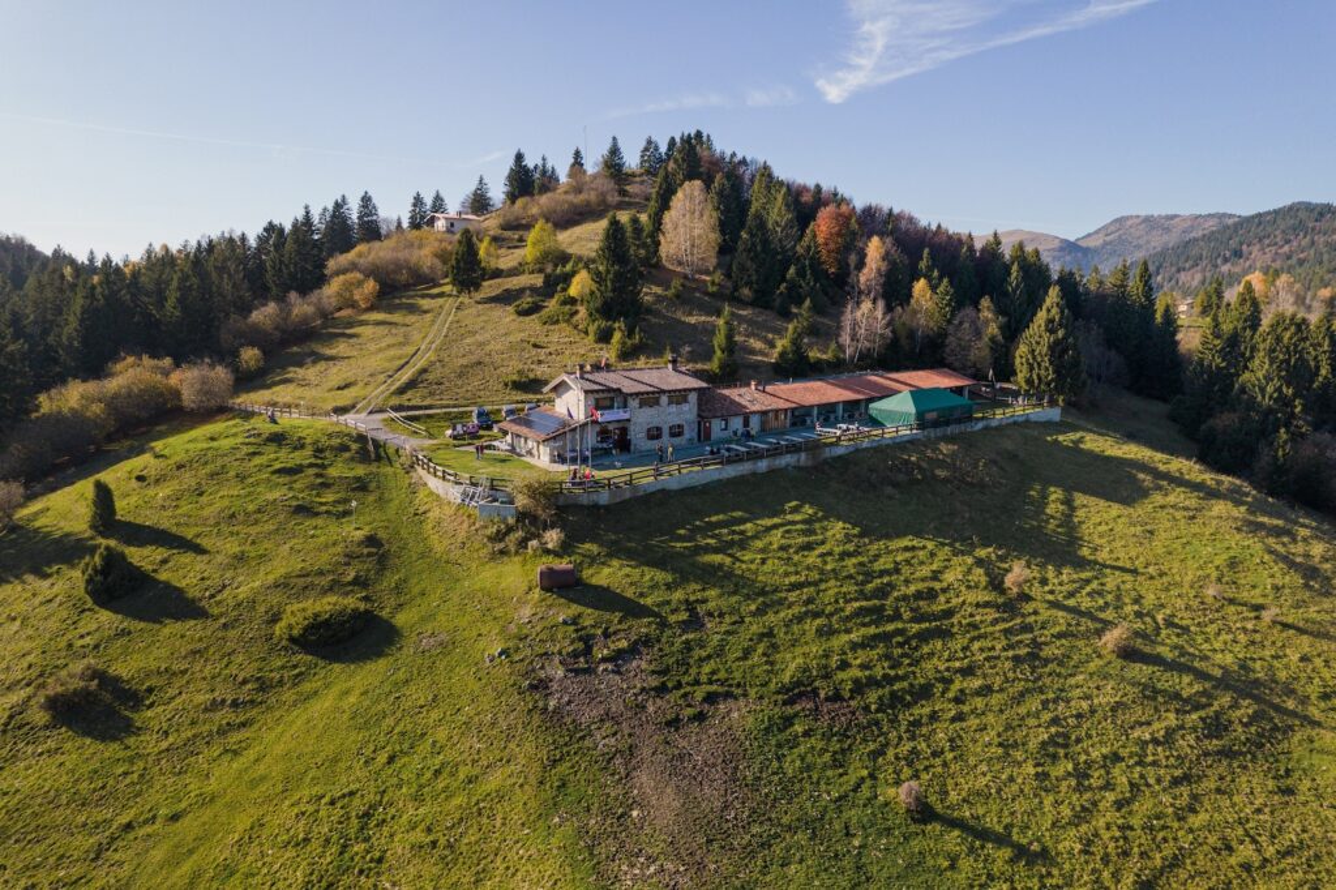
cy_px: 445
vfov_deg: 57.2
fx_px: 816
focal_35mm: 22
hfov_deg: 78.6
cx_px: 668
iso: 100
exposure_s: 1/160
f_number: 2.8
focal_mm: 8.38
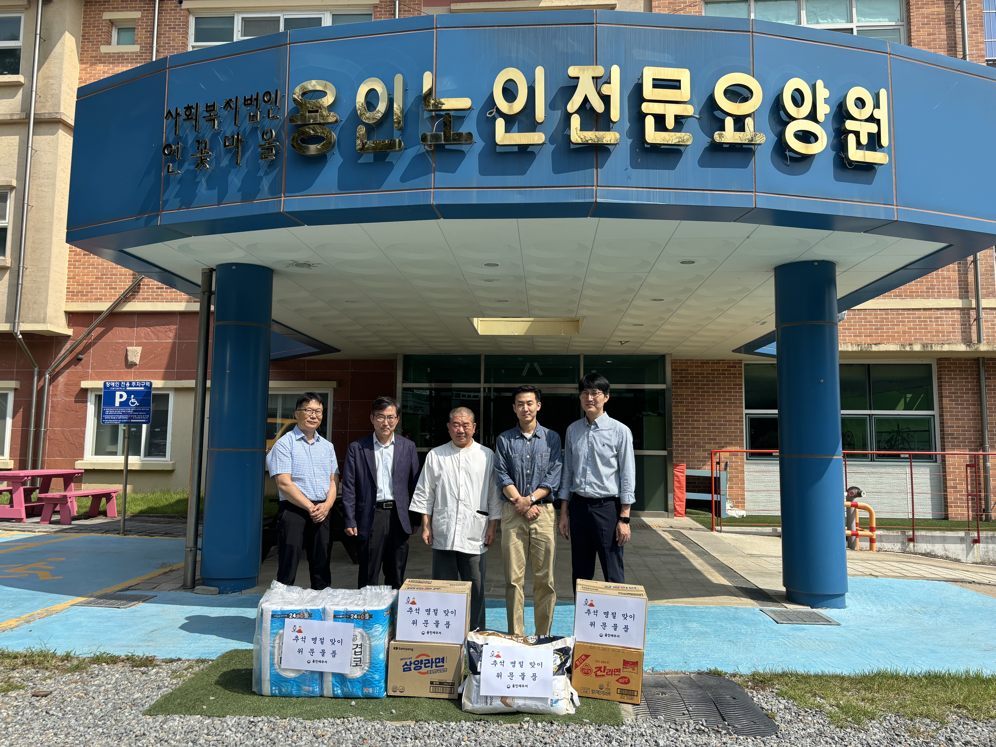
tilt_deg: +4.6
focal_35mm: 26
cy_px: 374
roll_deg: +0.0
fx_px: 748
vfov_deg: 53.1
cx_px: 498
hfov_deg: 67.3
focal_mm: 5.96
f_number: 1.6
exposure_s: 1/2710
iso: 50
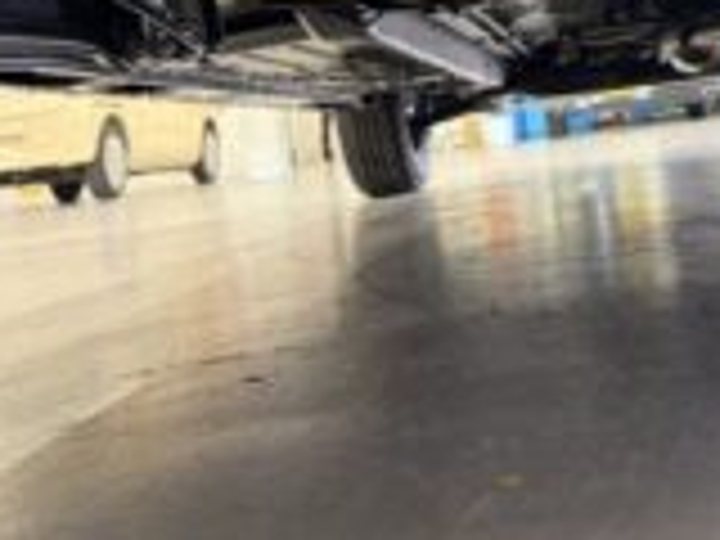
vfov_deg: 24.4
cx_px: 558
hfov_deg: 33.0
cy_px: -16
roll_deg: +8.1
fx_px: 1186
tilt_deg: +8.0
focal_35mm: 57
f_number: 1.6
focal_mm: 5.96
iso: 160
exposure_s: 1/50
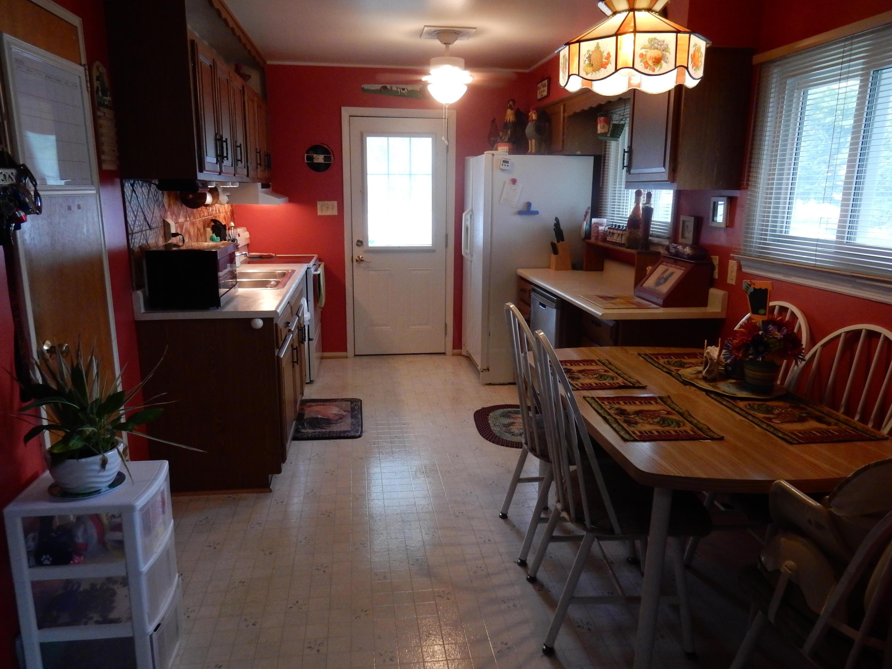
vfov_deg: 54.9
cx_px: 446
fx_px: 644
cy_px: 334
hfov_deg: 69.4
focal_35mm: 25
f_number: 3.7
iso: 400
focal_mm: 4.5
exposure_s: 1/30
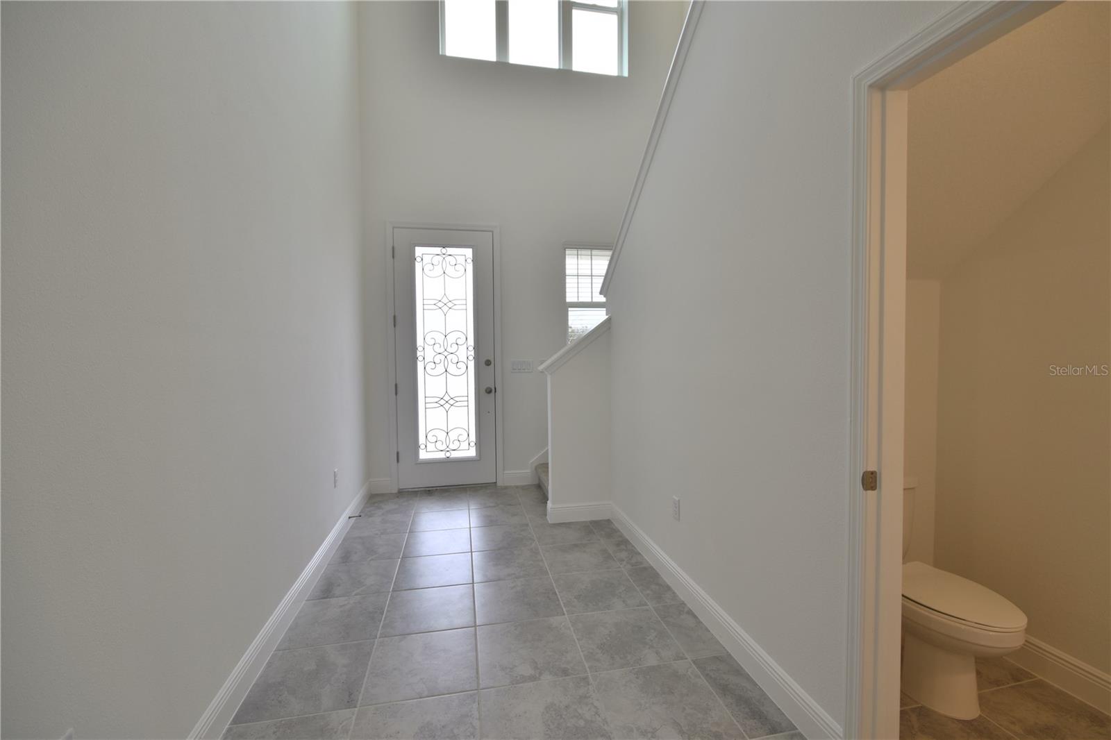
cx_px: 556
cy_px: 370
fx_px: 463
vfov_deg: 77.3
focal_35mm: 15
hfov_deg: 100.4
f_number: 10
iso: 110
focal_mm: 10
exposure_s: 1/15
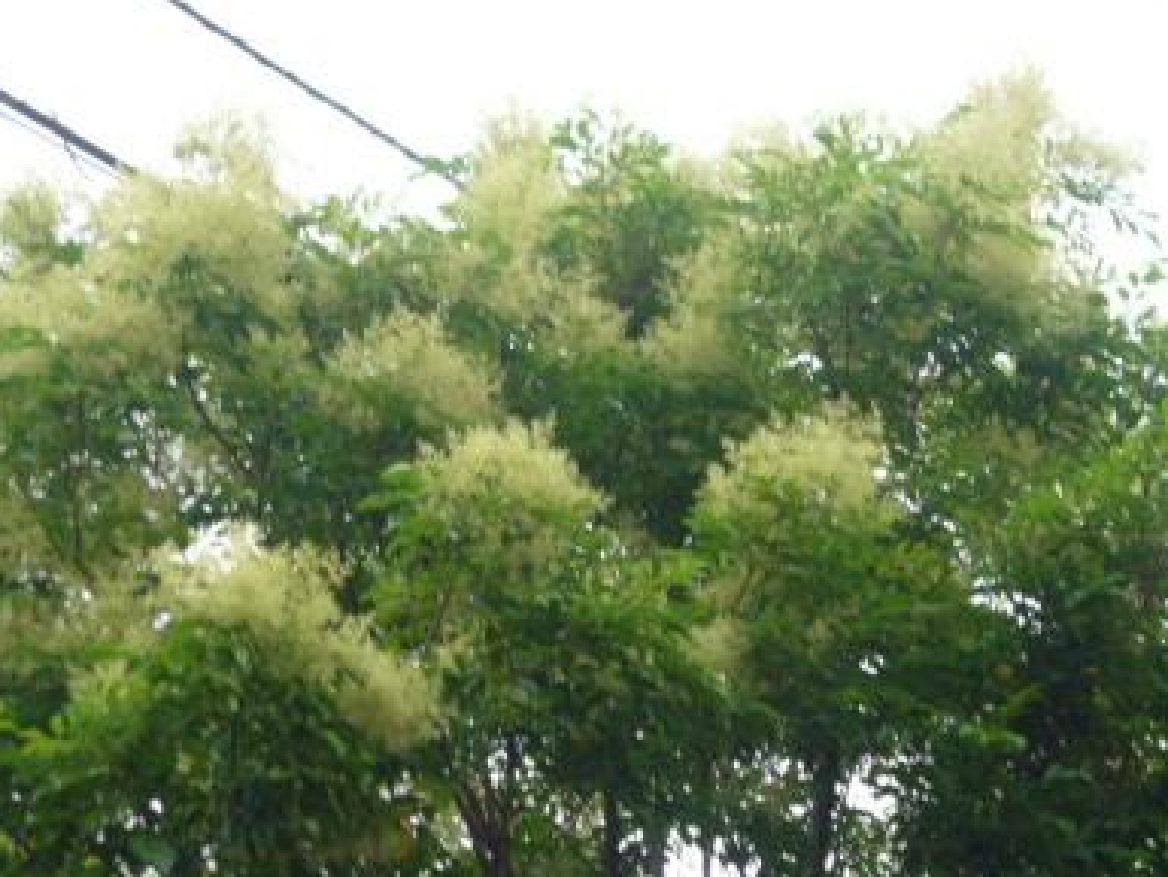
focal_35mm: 86
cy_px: 498
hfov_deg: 22.8
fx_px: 2903
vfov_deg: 17.2
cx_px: 570
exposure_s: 1/30
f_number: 3.8
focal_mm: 8.8
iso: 80
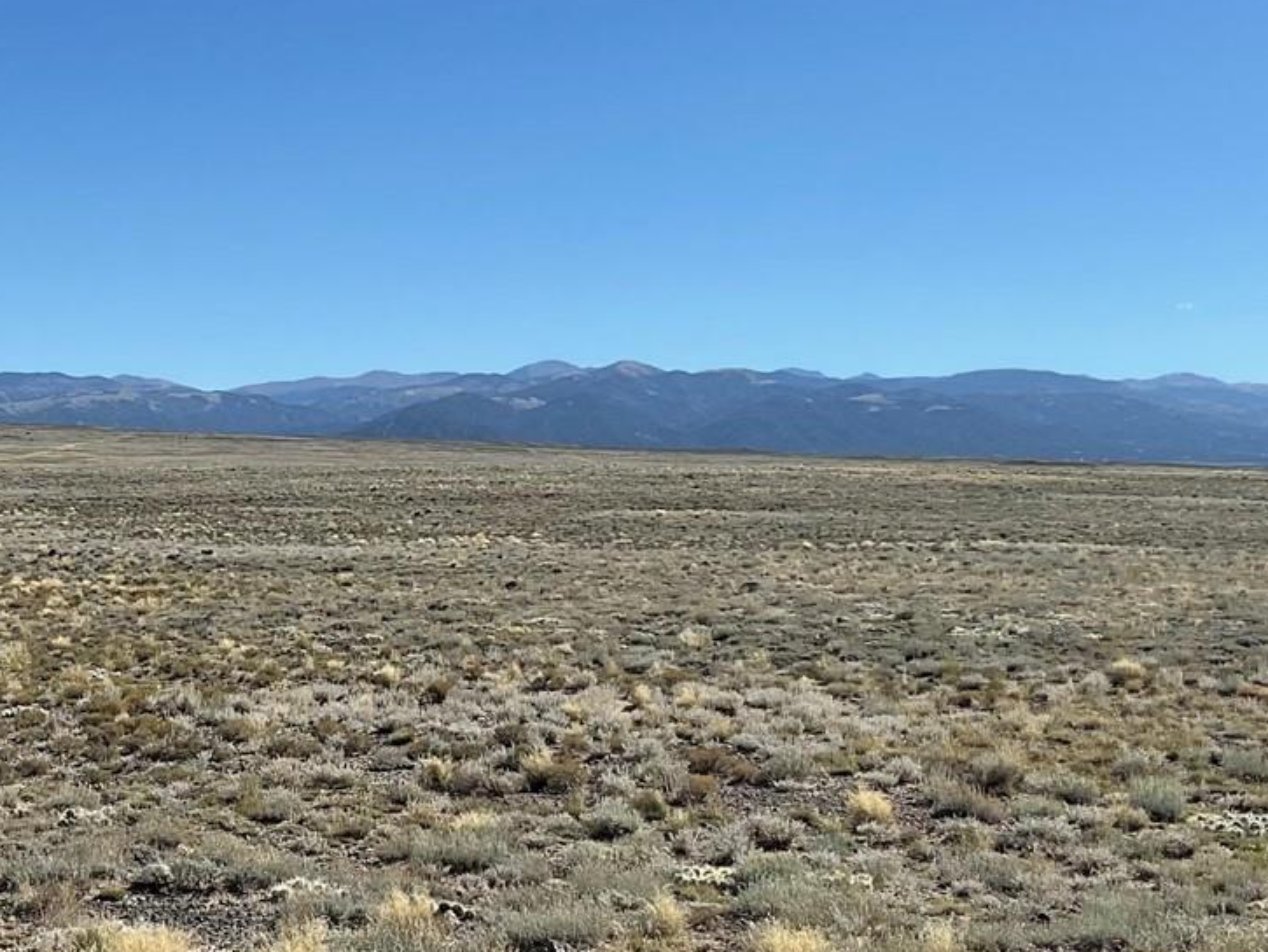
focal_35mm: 64
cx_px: 271
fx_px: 2345
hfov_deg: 29.6
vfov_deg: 22.9
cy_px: 621
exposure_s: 1/2538
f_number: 1.8
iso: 16
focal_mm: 3
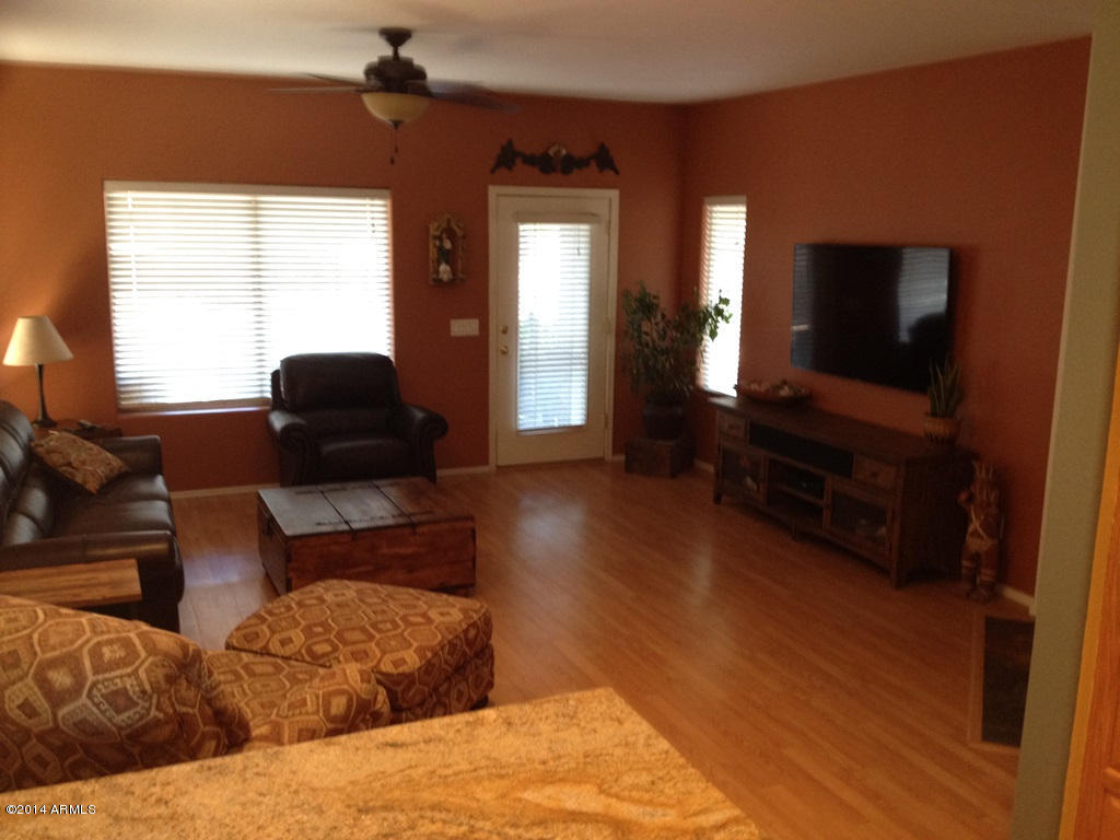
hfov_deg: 52.6
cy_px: 420
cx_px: 560
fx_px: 1132
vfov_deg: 40.7
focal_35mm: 35
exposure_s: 1/20
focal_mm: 4.28
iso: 125
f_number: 2.4
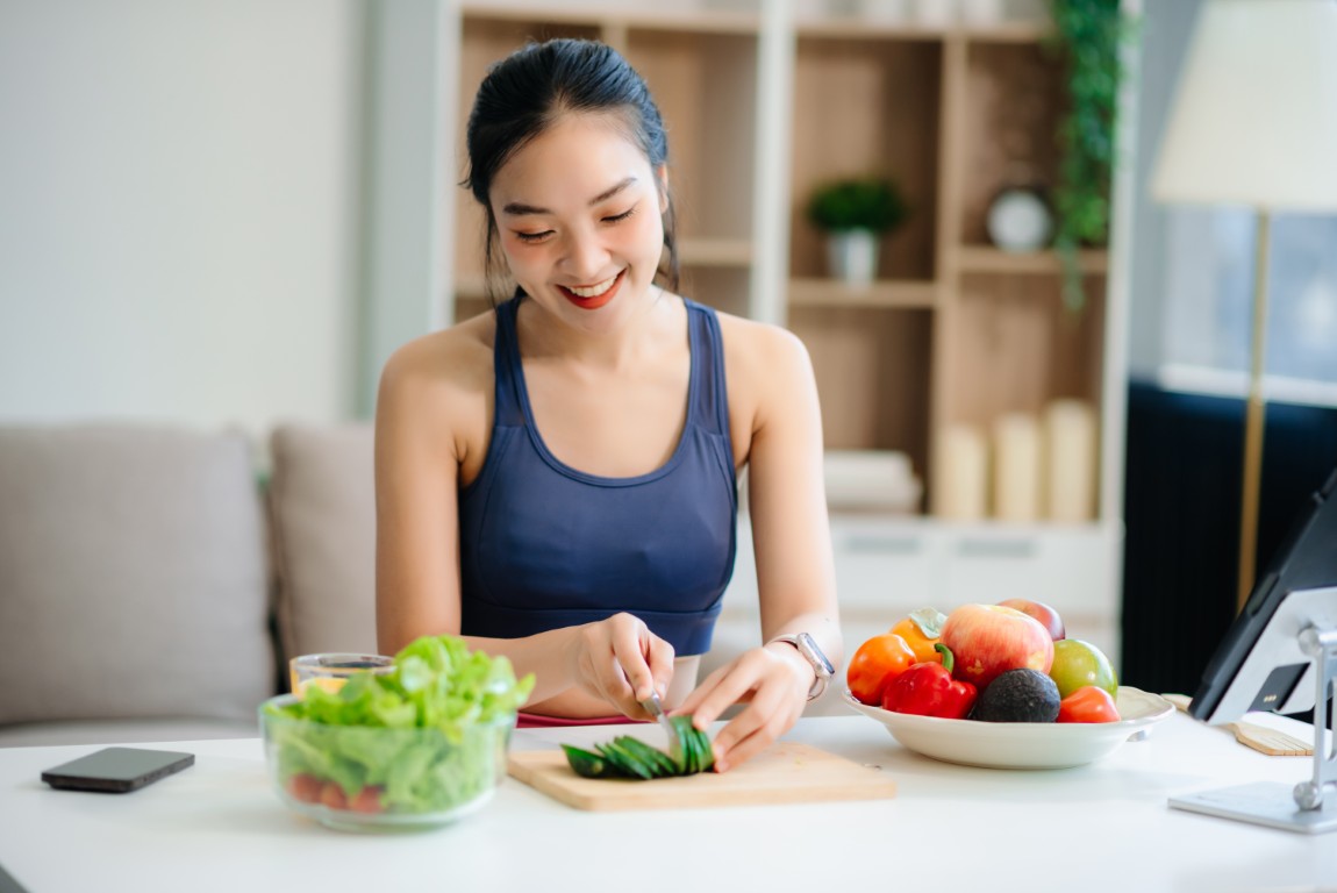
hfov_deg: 23.9
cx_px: 668
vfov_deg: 16.1
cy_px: 446
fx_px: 3158
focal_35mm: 85
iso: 320
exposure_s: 1/320
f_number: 2.2
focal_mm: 85
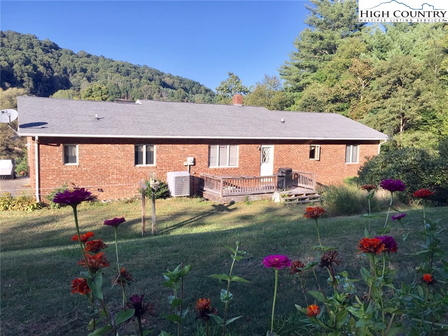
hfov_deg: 61.7
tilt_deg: -7.0
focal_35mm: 29
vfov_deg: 48.2
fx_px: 375
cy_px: 168
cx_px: 224
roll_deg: -3.0
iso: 32
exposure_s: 1/1199
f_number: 2.2
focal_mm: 4.15
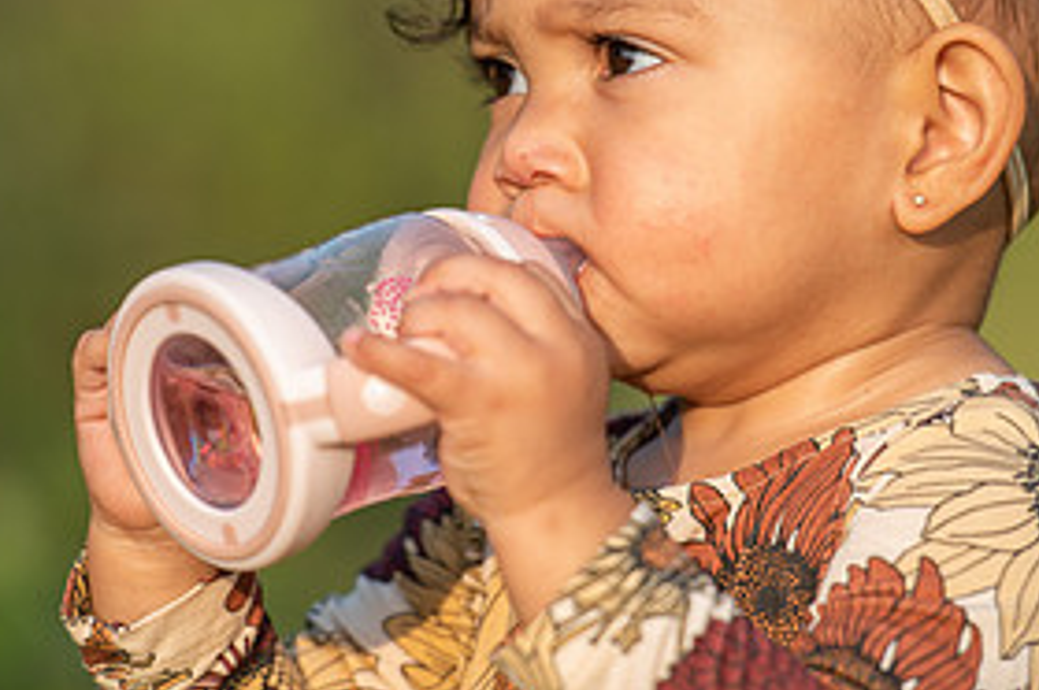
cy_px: 265
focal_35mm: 417
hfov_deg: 4.9
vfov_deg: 3.3
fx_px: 12021
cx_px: 545
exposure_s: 1/640
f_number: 2.8
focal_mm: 200
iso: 64
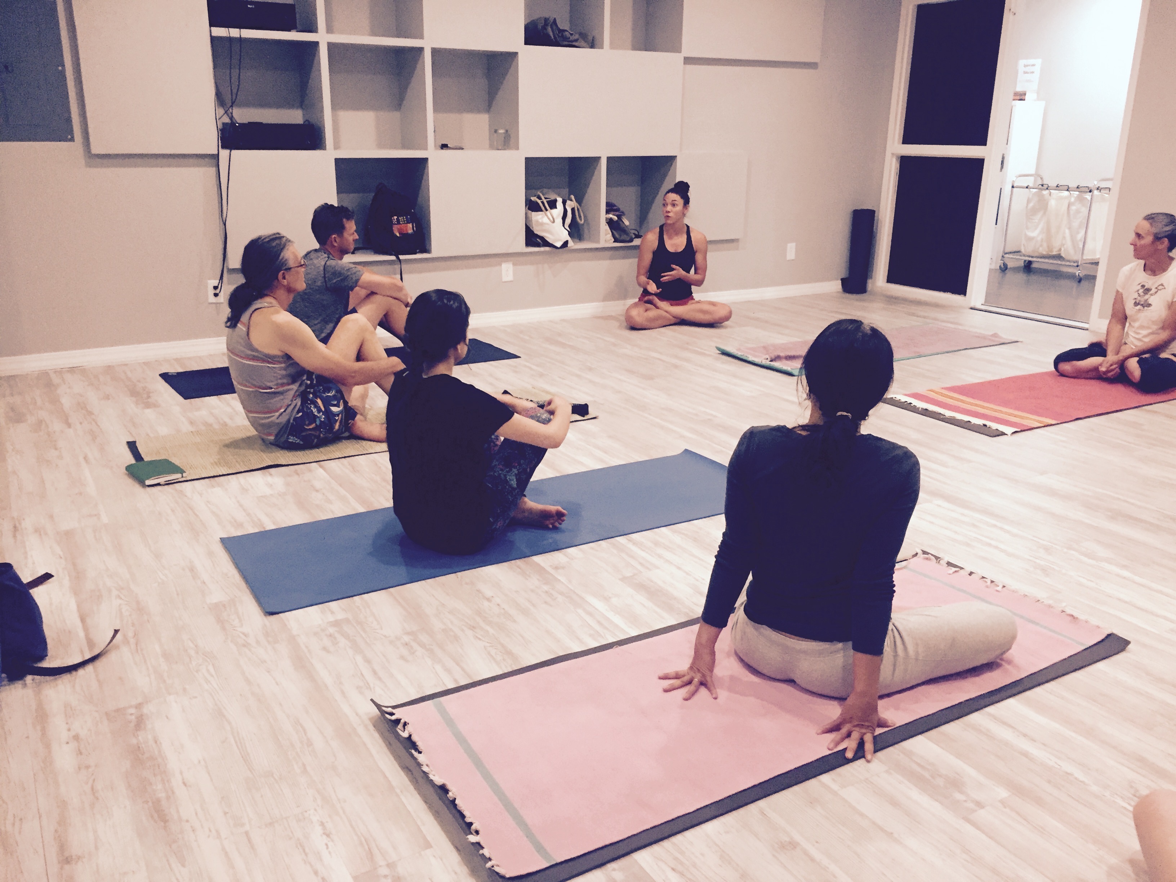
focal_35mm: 29
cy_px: 441
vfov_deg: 48.2
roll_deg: -0.5
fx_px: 985
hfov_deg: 61.7
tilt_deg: -17.2
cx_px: 588
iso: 250
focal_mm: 4.15
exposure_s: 1/30
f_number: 2.2
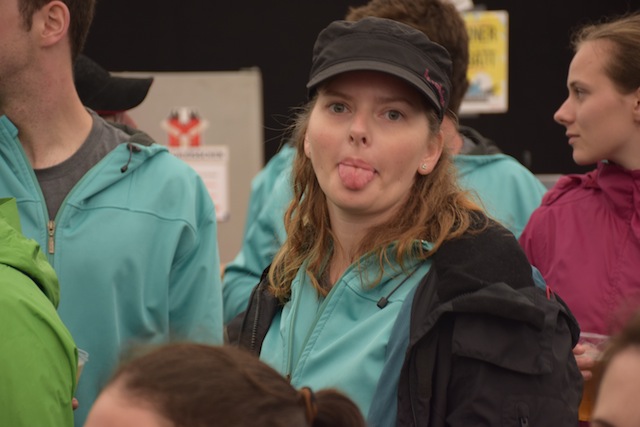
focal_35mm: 112
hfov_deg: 18.2
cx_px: 320
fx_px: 2000
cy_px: 214
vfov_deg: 12.2
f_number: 5
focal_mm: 75
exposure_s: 1/60
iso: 720
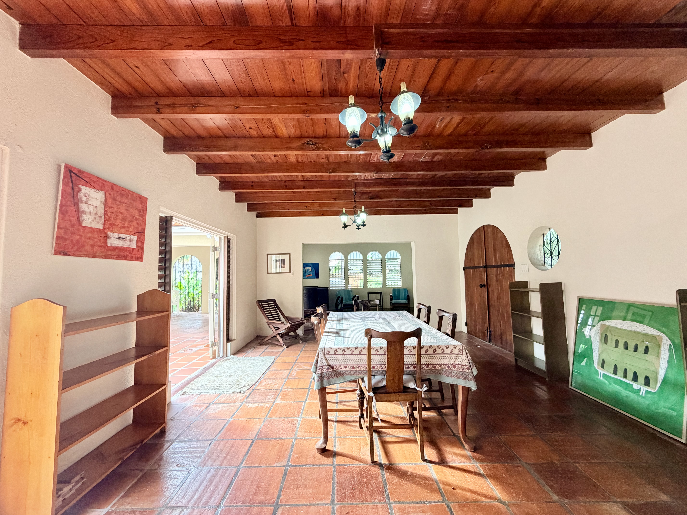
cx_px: 344
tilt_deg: +3.1
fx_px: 278
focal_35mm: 14
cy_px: 258
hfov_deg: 102.1
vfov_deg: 85.7
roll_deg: +0.9
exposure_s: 1/121
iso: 320
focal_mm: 2.22
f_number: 2.2
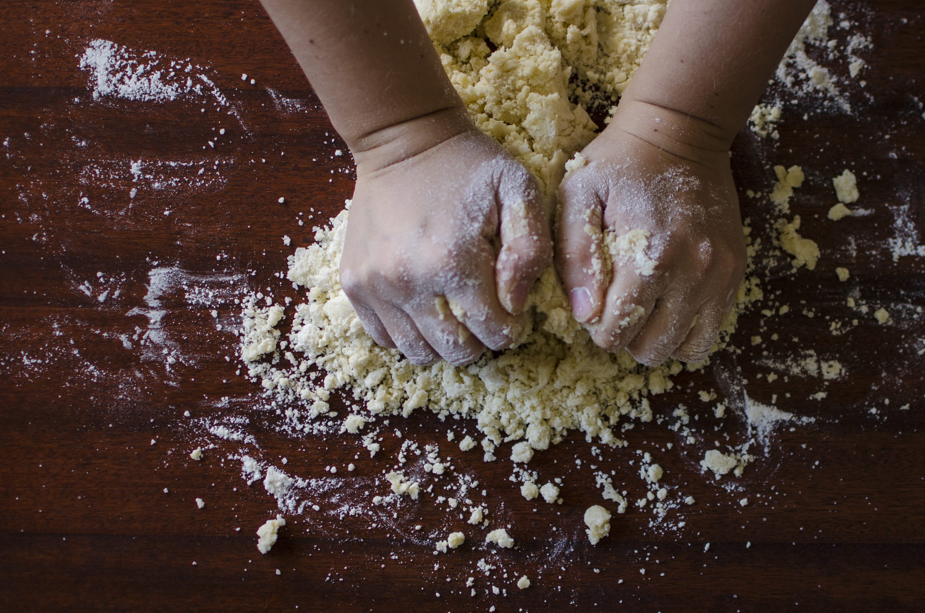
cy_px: 312
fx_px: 2071
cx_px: 549
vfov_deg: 16.8
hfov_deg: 25.1
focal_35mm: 81
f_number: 1.8
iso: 100
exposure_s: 1/50
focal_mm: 35
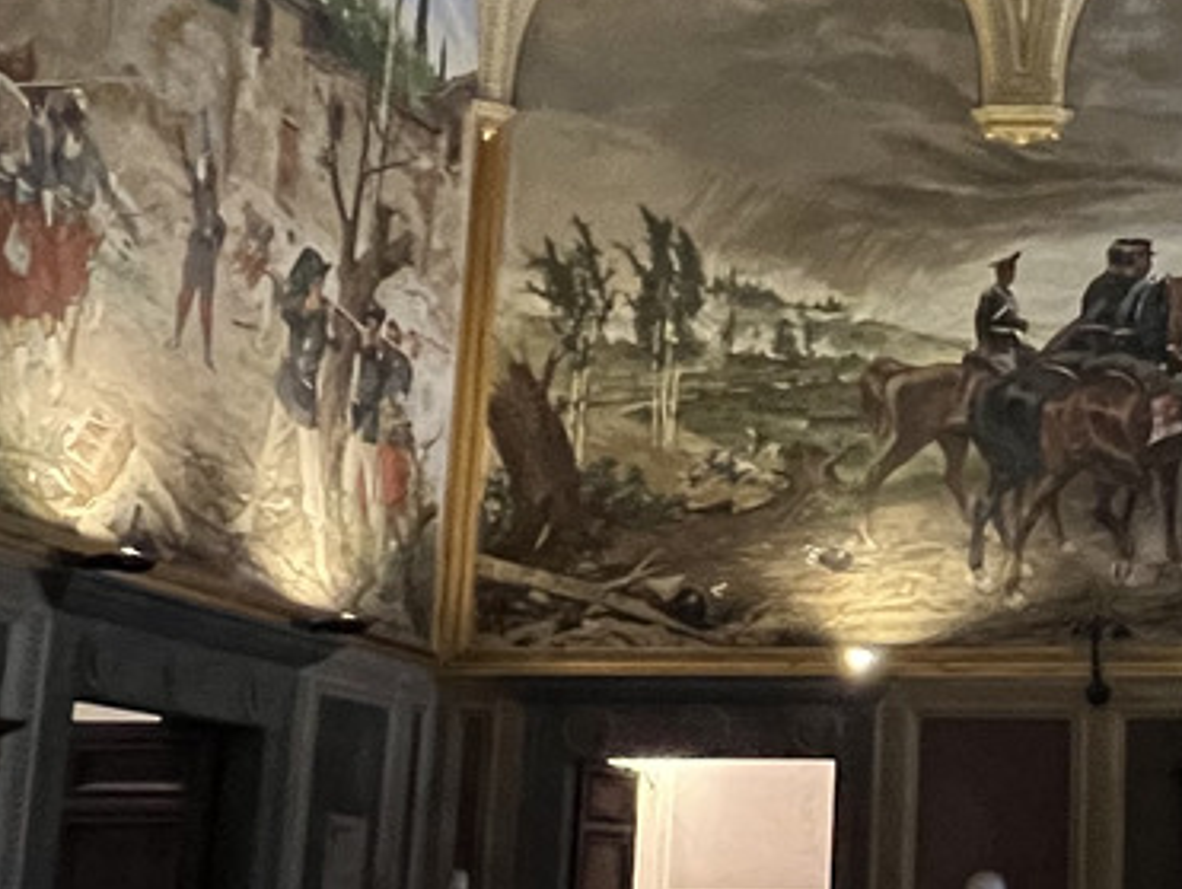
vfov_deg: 26.1
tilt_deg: +10.3
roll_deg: +0.2
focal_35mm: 56
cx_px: 1319
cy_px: 538
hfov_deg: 30.5
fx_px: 1914
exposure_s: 1/33
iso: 1000
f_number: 1.8
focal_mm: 1.57
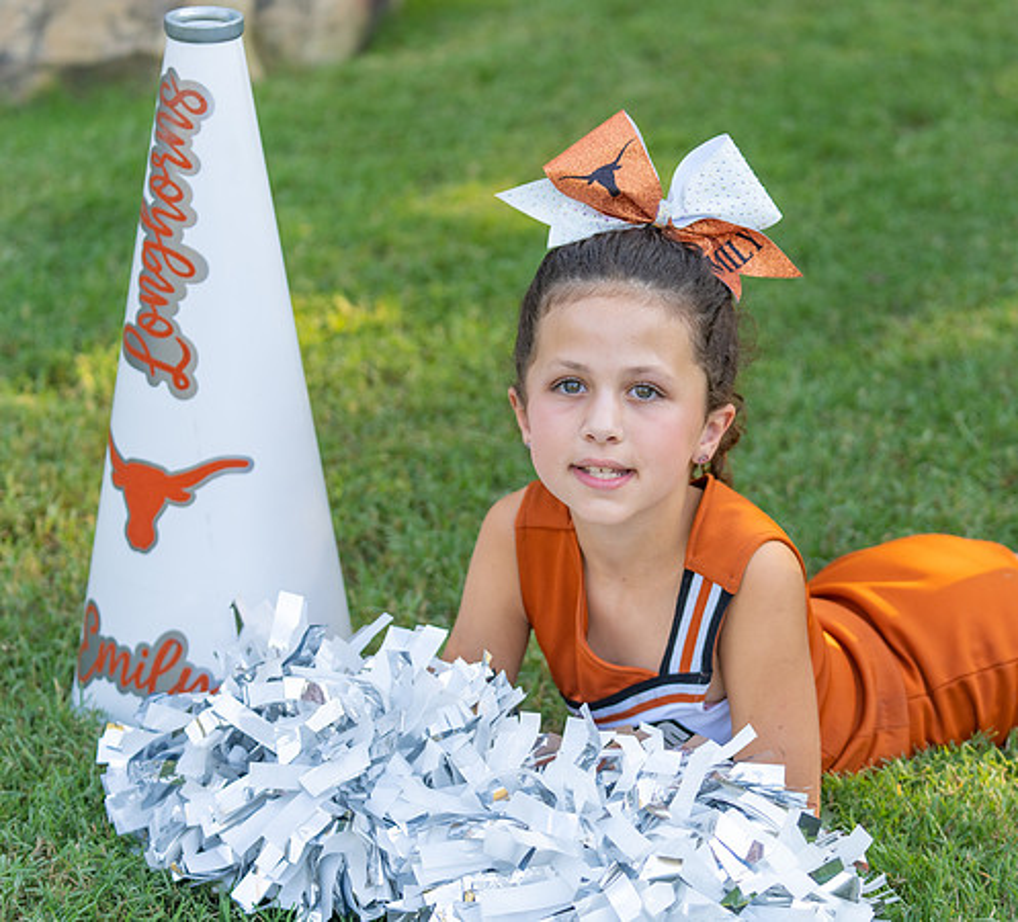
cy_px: 496
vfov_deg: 16.0
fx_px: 3279
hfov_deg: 17.6
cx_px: 622
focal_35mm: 103
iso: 200
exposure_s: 1/320
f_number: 2.8
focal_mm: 76
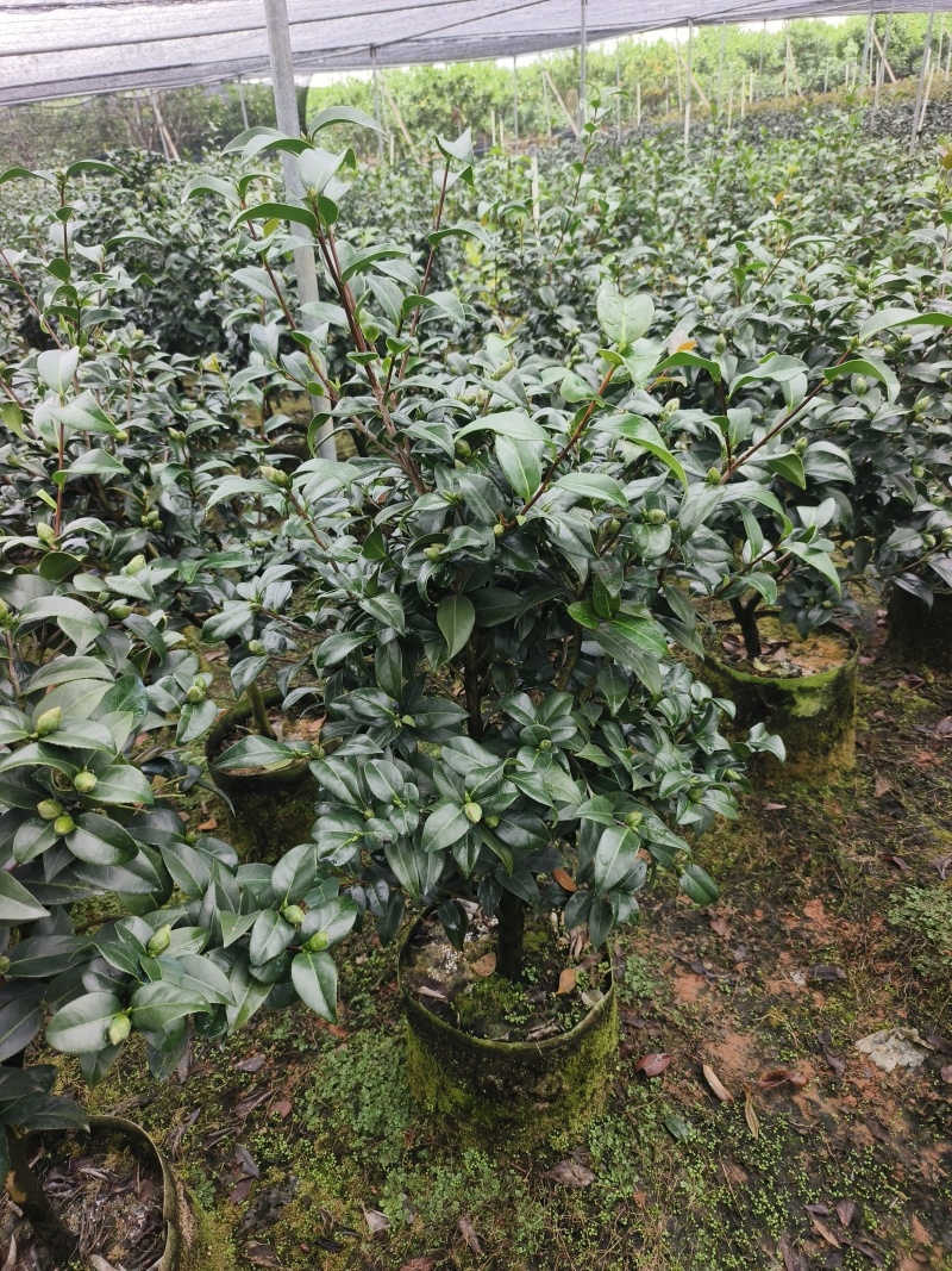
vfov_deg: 73.9
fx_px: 844
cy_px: 636
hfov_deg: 58.9
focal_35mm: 23
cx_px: 476
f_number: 1.75
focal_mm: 5.5
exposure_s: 1/133
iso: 72
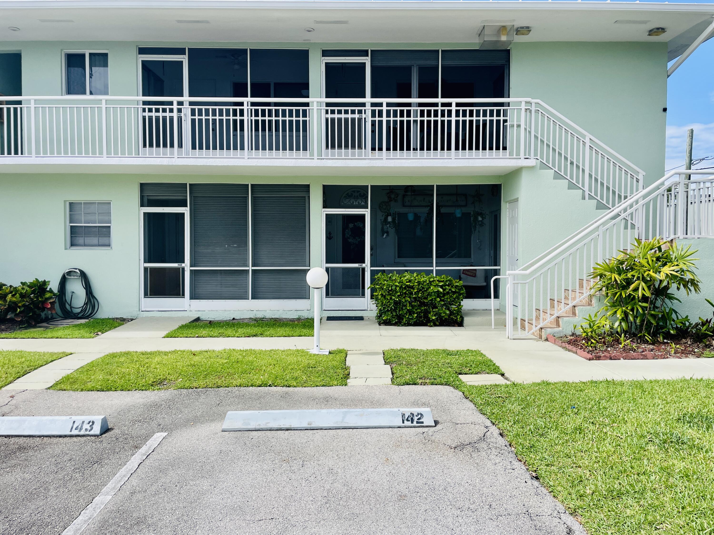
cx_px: 357
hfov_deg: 67.3
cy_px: 268
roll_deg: +0.6
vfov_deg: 53.1
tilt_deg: -3.2
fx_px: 536
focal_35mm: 26
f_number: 1.6
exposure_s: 1/2882
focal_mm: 4.2
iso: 32
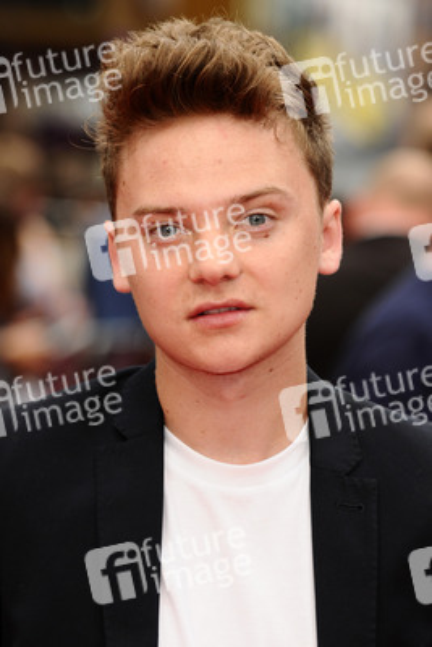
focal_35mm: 180
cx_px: 216
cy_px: 324
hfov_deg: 7.6
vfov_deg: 11.4
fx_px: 3237
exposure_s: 1/200
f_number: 4
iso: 200
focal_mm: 120
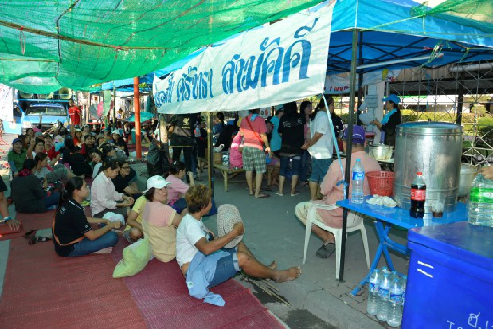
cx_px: 246
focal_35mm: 27
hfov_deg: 67.4
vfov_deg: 48.0
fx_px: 370
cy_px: 164
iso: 100
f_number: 5.6
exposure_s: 1/125
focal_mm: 18
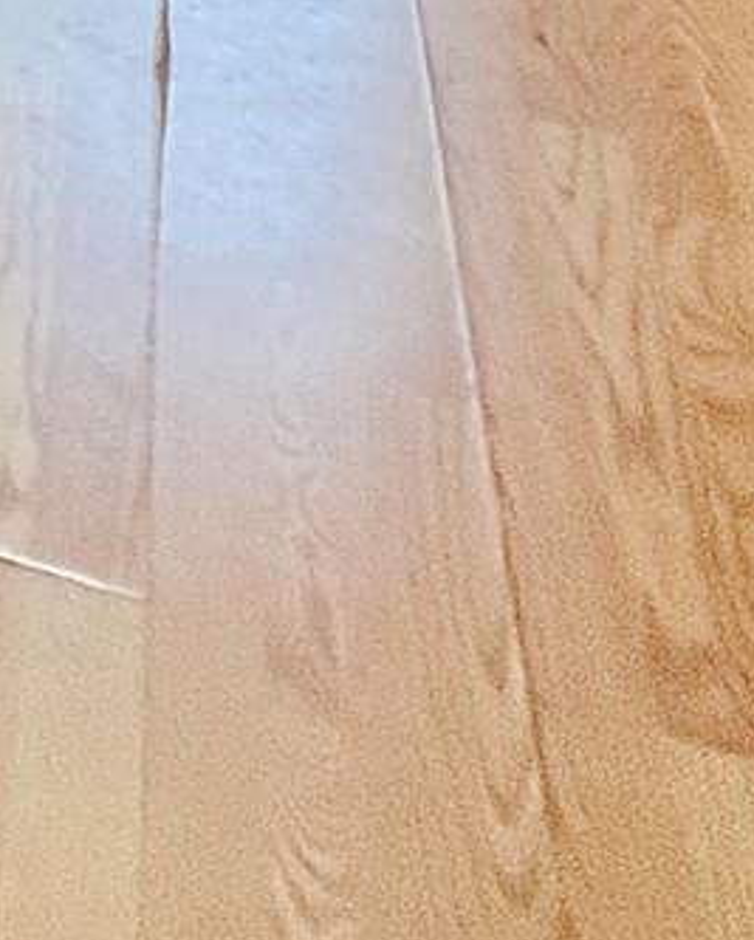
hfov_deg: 13.4
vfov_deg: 18.0
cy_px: -867
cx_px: -1132
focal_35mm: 78
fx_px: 2173
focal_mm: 1.57
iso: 250
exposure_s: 1/60
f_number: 1.8
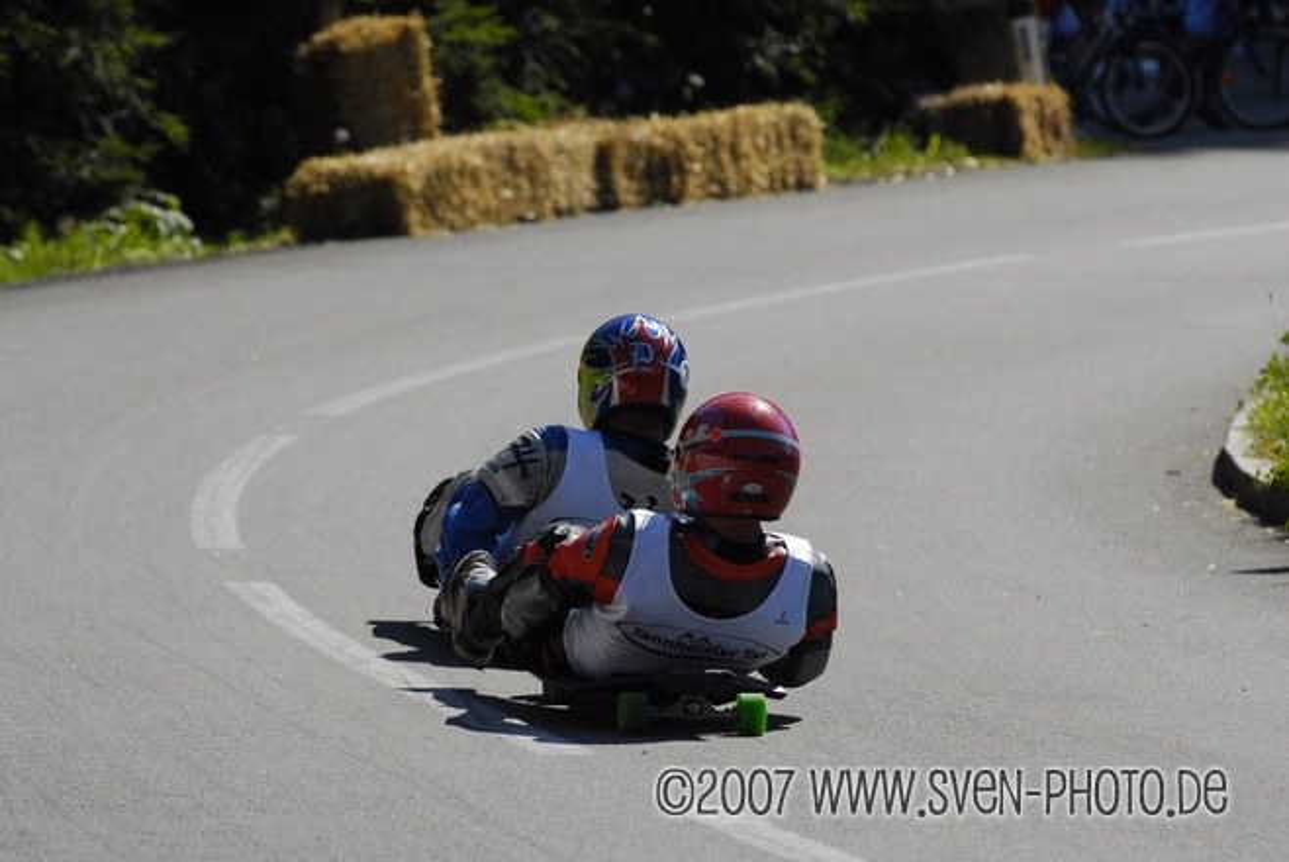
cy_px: 431
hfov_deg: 6.9
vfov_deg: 4.6
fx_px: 10751
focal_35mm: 300
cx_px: 644
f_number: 7.1
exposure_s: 1/1250
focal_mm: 200
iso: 320
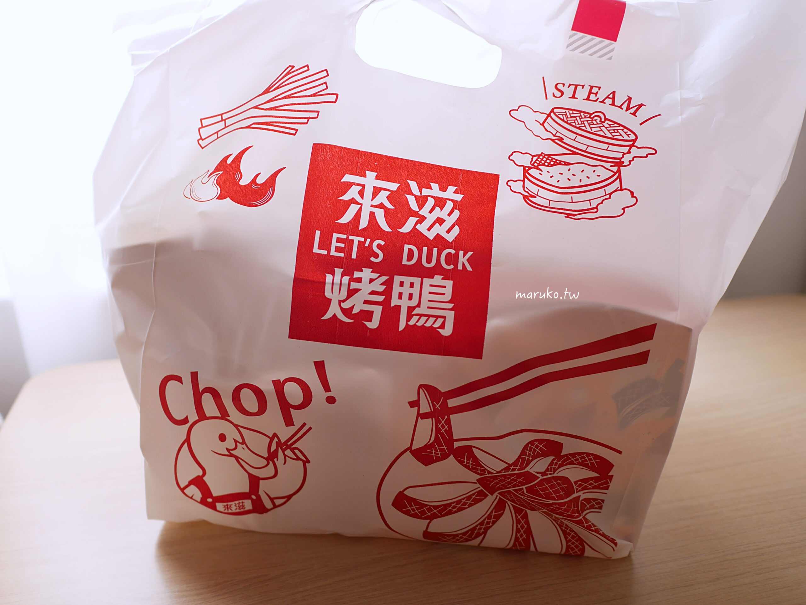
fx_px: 699
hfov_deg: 59.9
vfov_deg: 46.8
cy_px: 302
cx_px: 403
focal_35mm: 30
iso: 200
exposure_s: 1/80
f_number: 2.2
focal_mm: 15
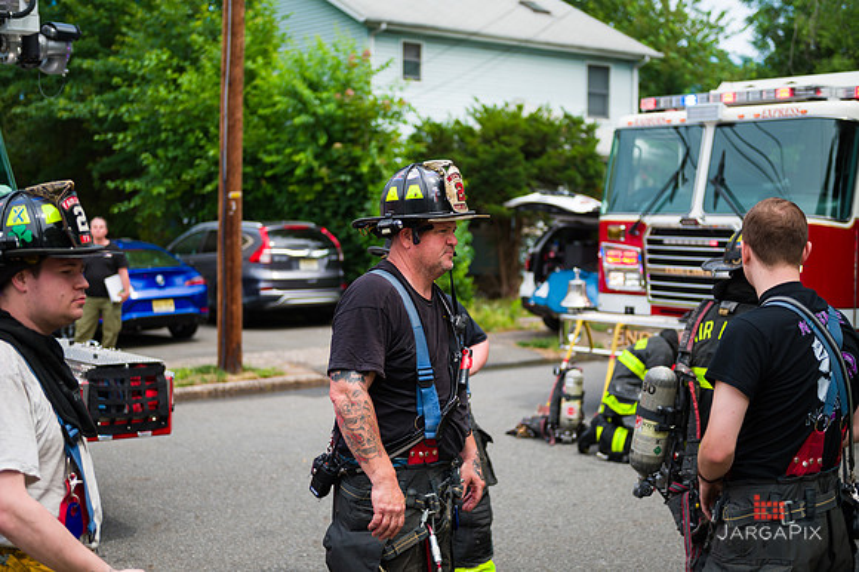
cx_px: 430
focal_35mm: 55
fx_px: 1312
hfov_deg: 36.3
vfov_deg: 24.6
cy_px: 286
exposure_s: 1/1600
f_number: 3.2
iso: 200
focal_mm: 55
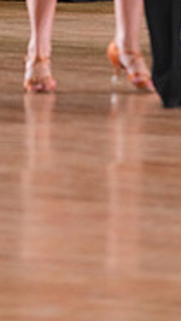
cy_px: -160
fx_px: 5548
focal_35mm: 652
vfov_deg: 3.3
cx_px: 42
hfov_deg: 1.9
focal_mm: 200
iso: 2500
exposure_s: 1/200
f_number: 4.5
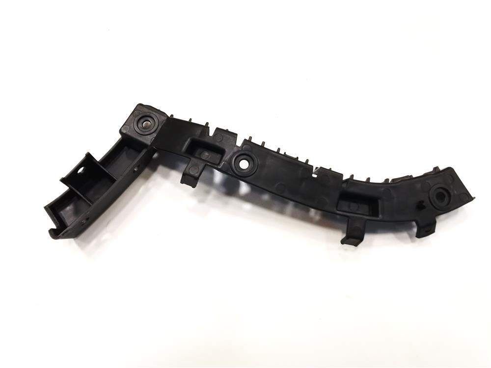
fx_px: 340
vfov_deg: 56.8
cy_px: 184
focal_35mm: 24
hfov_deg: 71.6
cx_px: 246
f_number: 2.2
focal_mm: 2.35
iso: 250
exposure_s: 1/50
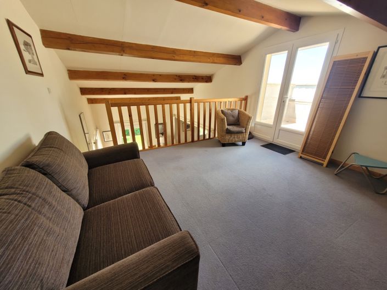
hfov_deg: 106.2
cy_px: 145
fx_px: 145
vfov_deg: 89.9
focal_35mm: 13
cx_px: 194
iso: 50
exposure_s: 1/50
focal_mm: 1.74
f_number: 2.2
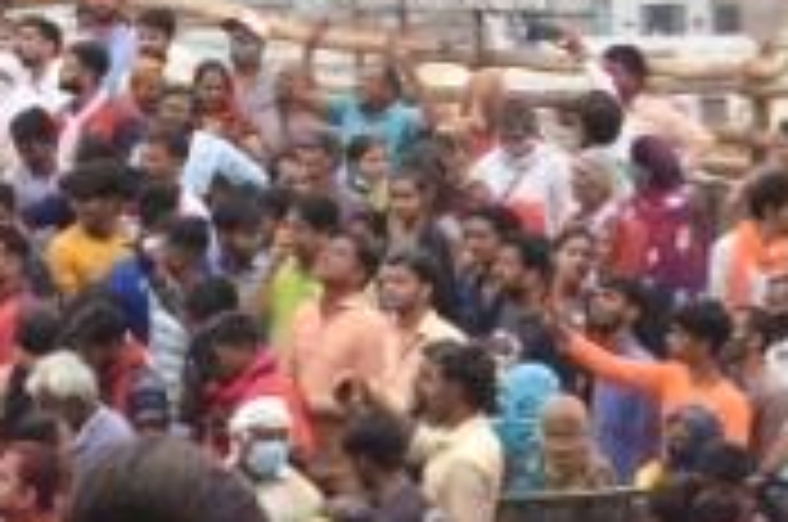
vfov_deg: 6.2
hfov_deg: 9.4
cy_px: -198
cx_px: 545
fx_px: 4783
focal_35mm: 219
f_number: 9
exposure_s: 1/160
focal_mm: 25
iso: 800
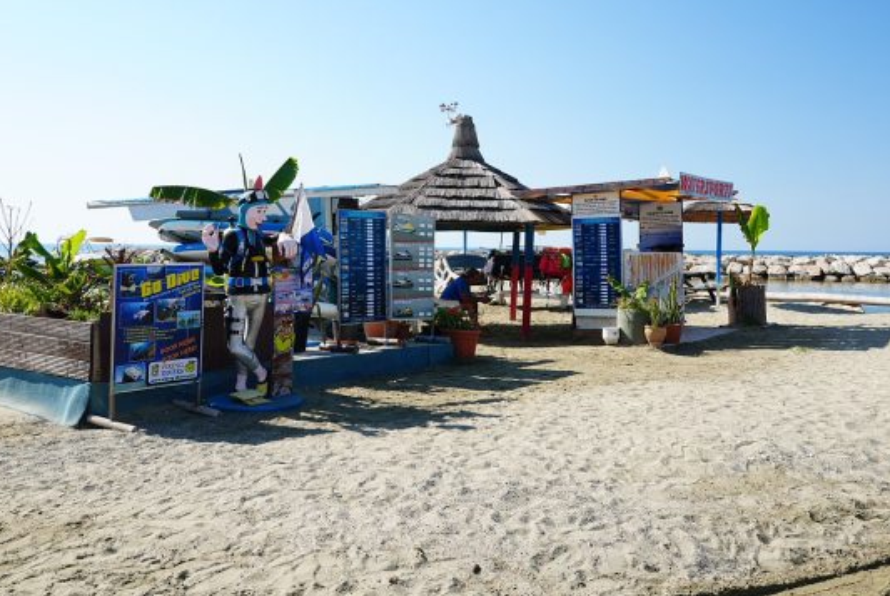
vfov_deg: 36.9
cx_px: 493
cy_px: 243
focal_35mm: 36
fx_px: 891
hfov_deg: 53.0
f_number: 9
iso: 100
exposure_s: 1/60
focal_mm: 24
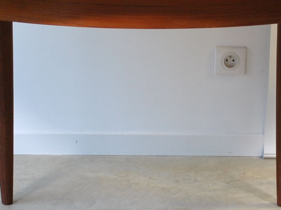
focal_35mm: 133
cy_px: 121
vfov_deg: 11.1
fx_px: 1079
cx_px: 134
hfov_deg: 14.8
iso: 200
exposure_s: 1/20
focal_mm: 24
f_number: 4.5
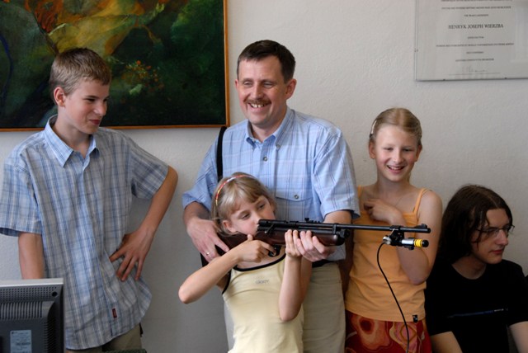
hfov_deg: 26.0
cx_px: 264
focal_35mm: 78
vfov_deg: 17.5
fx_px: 1145
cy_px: 176
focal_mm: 52
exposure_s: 1/160
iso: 800
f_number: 6.3
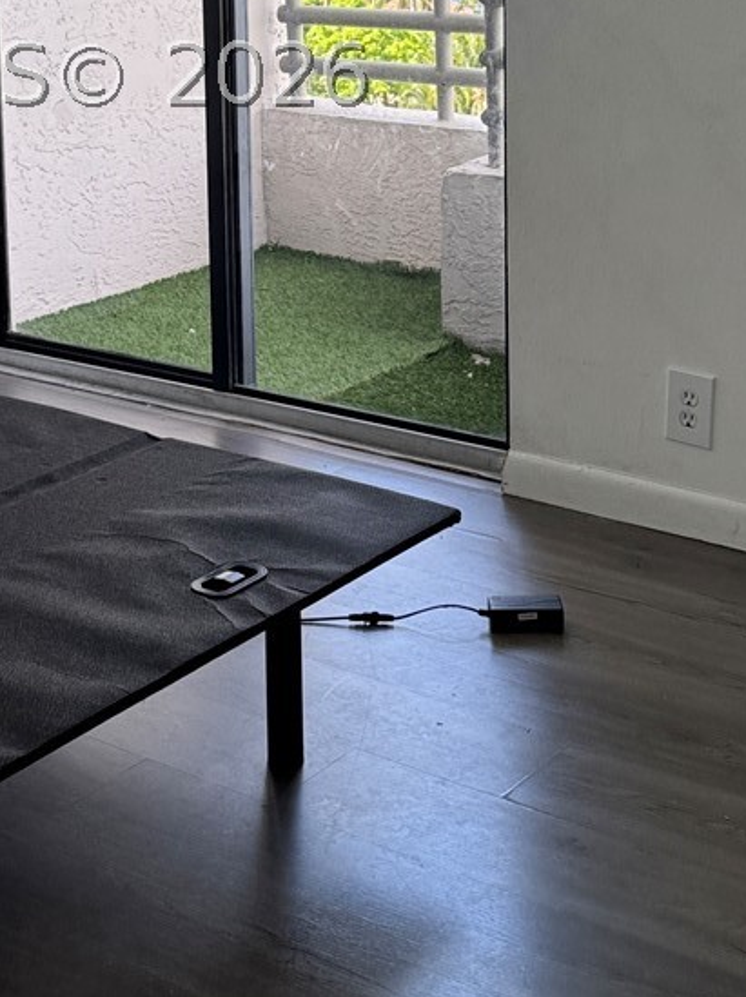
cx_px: 261
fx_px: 2014
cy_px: 74
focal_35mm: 70
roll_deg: +1.8
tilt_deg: -7.3
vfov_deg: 26.7
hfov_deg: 20.9
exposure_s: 1/166
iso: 64
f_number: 1.78
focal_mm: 6.76
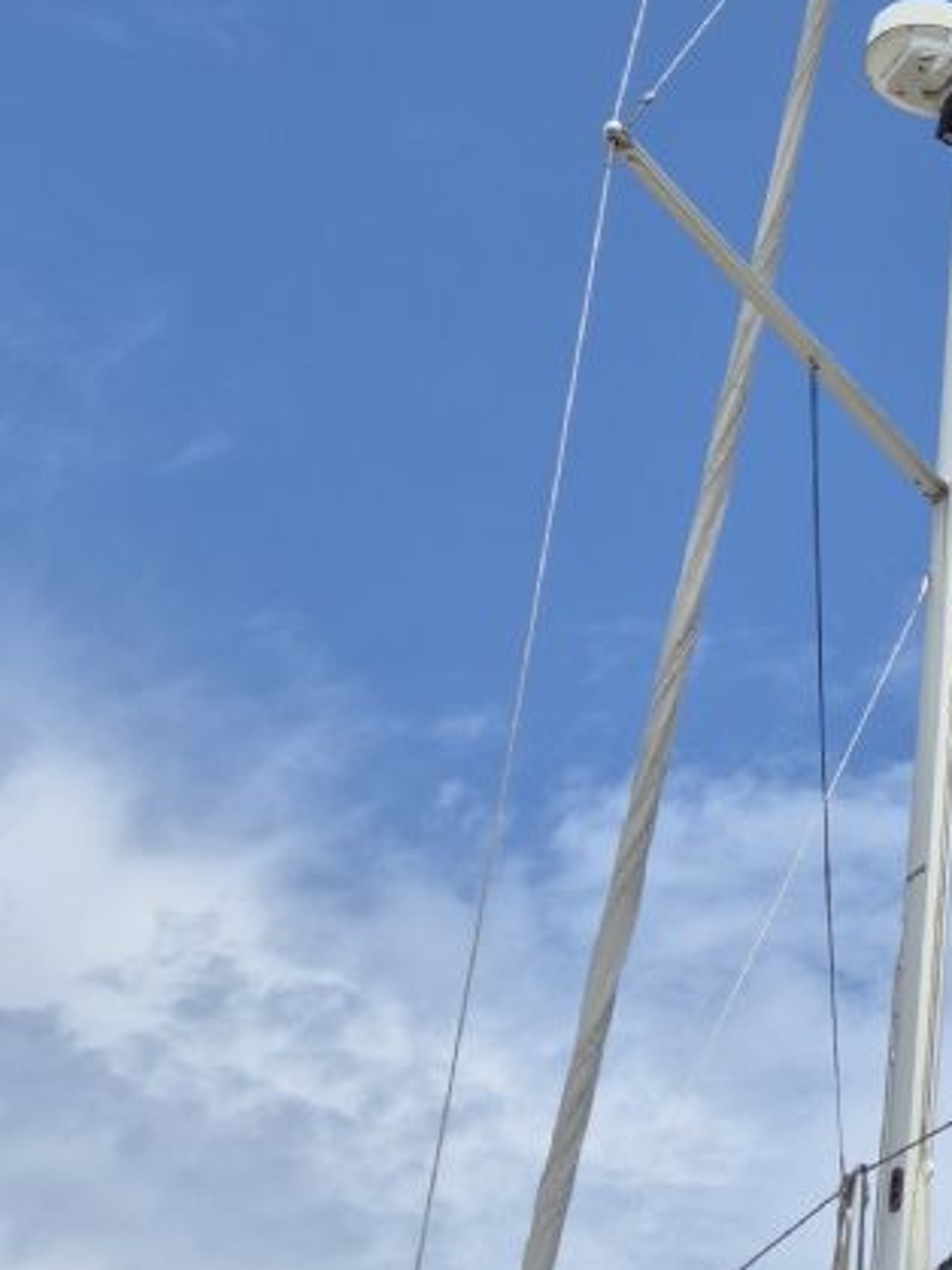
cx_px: 1440
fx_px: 2898
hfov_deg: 16.9
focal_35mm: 79
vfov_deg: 24.5
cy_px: 946
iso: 25
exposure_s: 1/2288
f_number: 1.8
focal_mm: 5.4
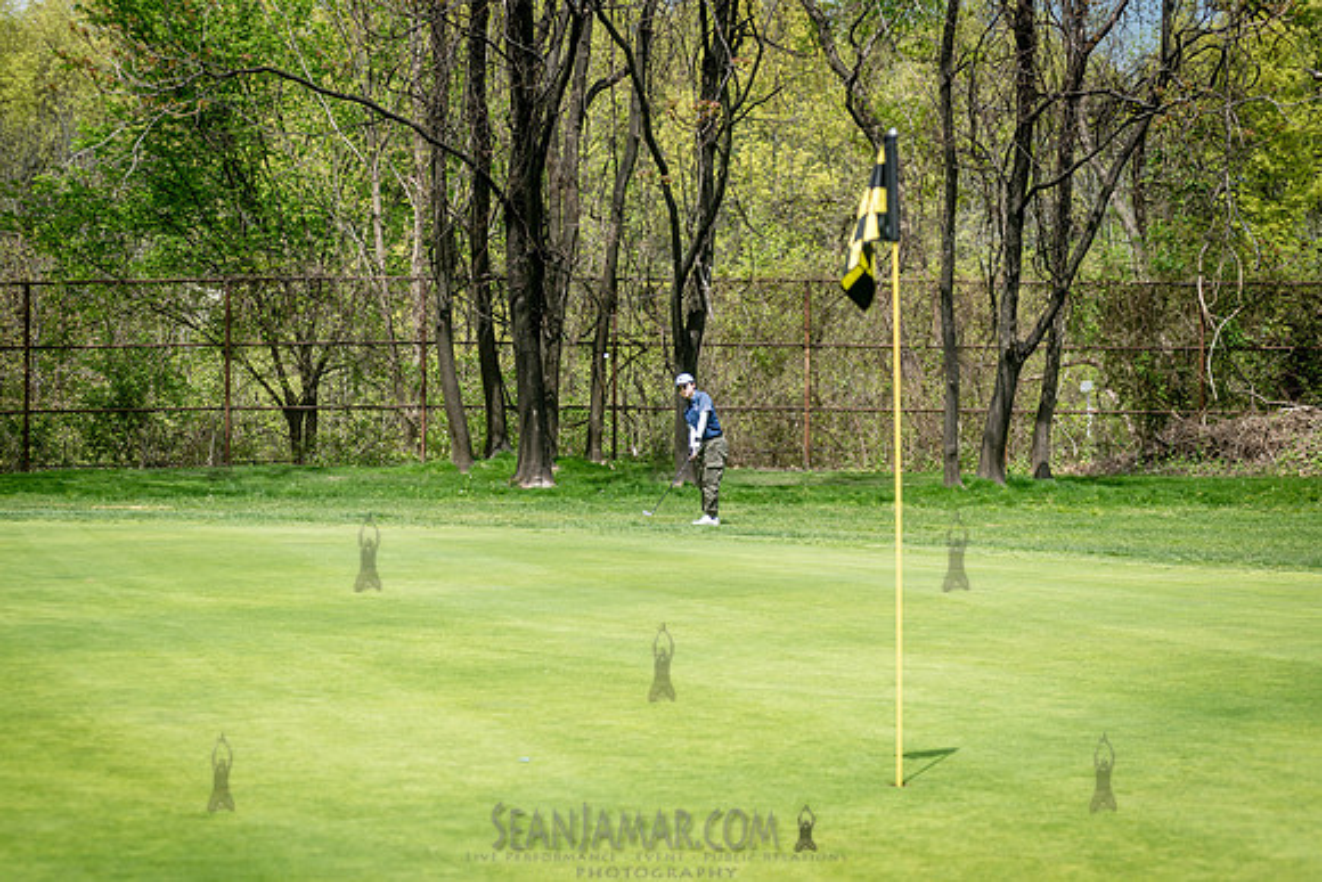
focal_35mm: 80
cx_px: 661
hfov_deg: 25.4
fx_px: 2938
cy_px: 441
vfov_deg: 17.1
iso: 100
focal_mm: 80
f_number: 3.5
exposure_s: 1/1250
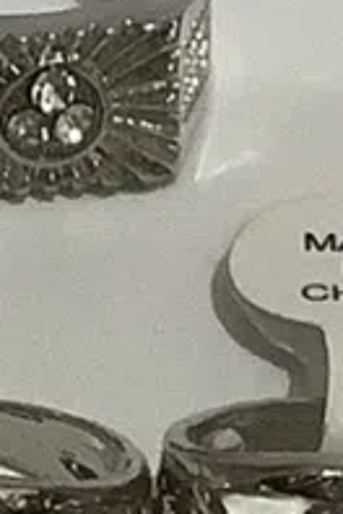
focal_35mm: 104
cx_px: -260
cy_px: 356
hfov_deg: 12.2
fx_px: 1486
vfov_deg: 19.6
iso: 250
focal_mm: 3.3
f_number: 2.4
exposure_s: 1/33
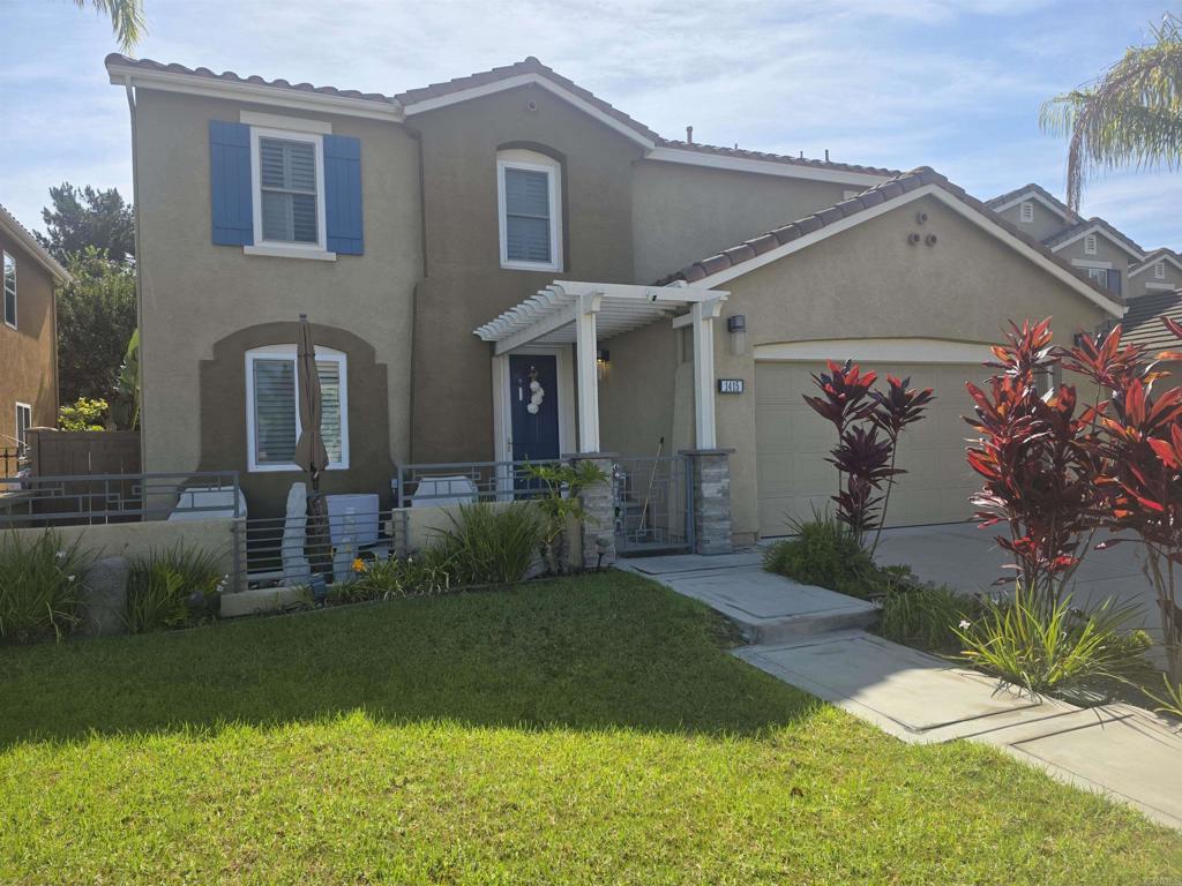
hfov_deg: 73.9
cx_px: 591
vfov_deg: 58.9
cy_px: 443
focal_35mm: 23
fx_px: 785
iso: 80
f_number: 1.7
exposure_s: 1/5778
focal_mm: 6.3
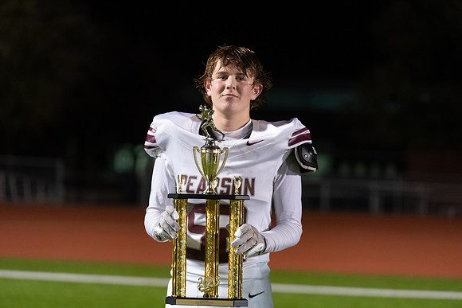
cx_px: 231
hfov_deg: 15.3
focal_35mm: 134
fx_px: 1720
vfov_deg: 10.2
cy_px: 154
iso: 4000
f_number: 3.5
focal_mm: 134
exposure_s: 1/320
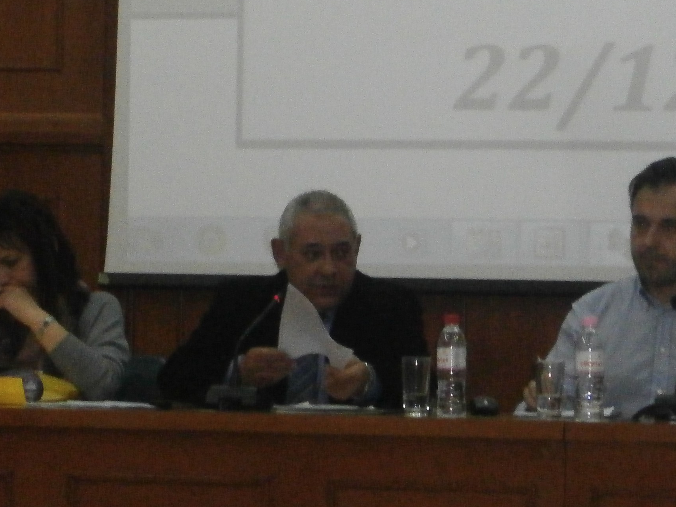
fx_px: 3984
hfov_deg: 9.7
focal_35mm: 204
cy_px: 197
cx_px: 420
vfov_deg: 7.3
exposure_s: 1/80
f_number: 5.4
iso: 640
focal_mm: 17.8
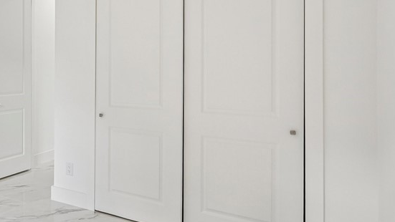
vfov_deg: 35.3
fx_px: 346
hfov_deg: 50.6
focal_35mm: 33
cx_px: 19
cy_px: 76
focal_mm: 16
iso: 400
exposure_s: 1/40
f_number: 8
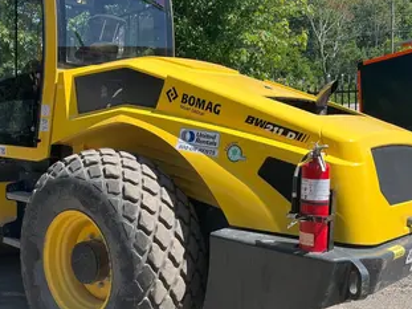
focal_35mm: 46
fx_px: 547
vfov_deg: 31.5
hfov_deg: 41.0
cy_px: 161
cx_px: 158
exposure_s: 1/2137
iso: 50
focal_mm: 5.1
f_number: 1.6
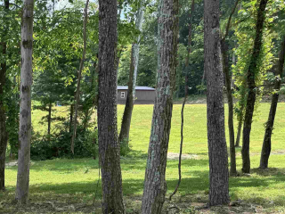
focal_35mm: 50
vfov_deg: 28.0
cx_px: -7
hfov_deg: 34.4
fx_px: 412
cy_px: 193
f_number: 1.78
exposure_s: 1/1091
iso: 80
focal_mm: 6.76
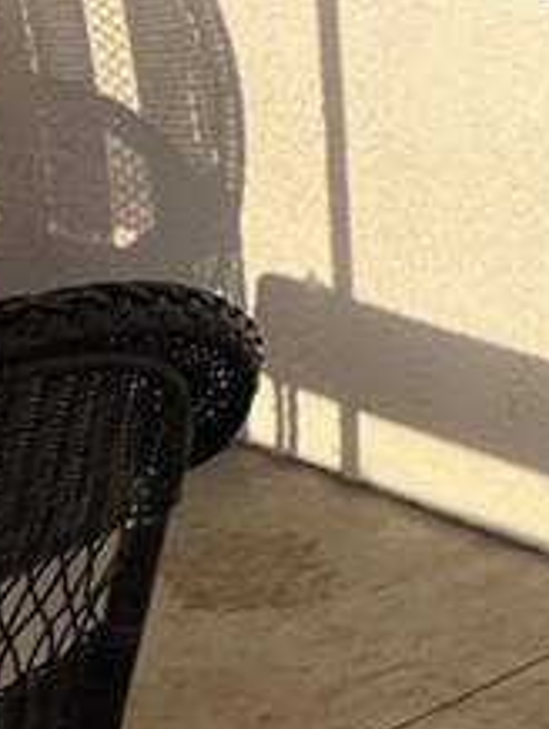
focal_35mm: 127
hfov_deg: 10.9
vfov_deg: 15.0
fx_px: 2680
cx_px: 1021
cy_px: -150
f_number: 1.5
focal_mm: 5.7
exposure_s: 1/2457
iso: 50
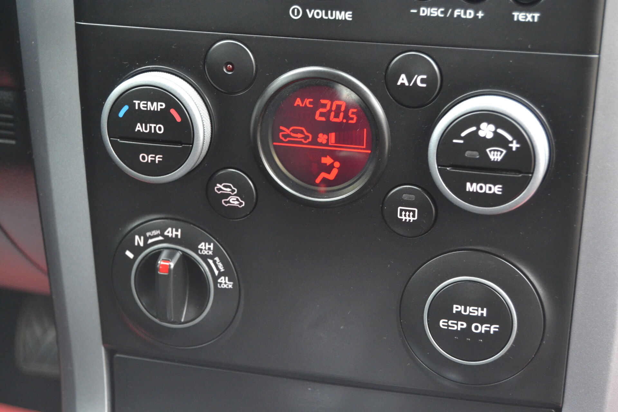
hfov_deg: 24.6
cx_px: 309
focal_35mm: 82
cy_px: 206
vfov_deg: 16.6
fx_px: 1416
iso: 1600
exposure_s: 1/60
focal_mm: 55
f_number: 5.6
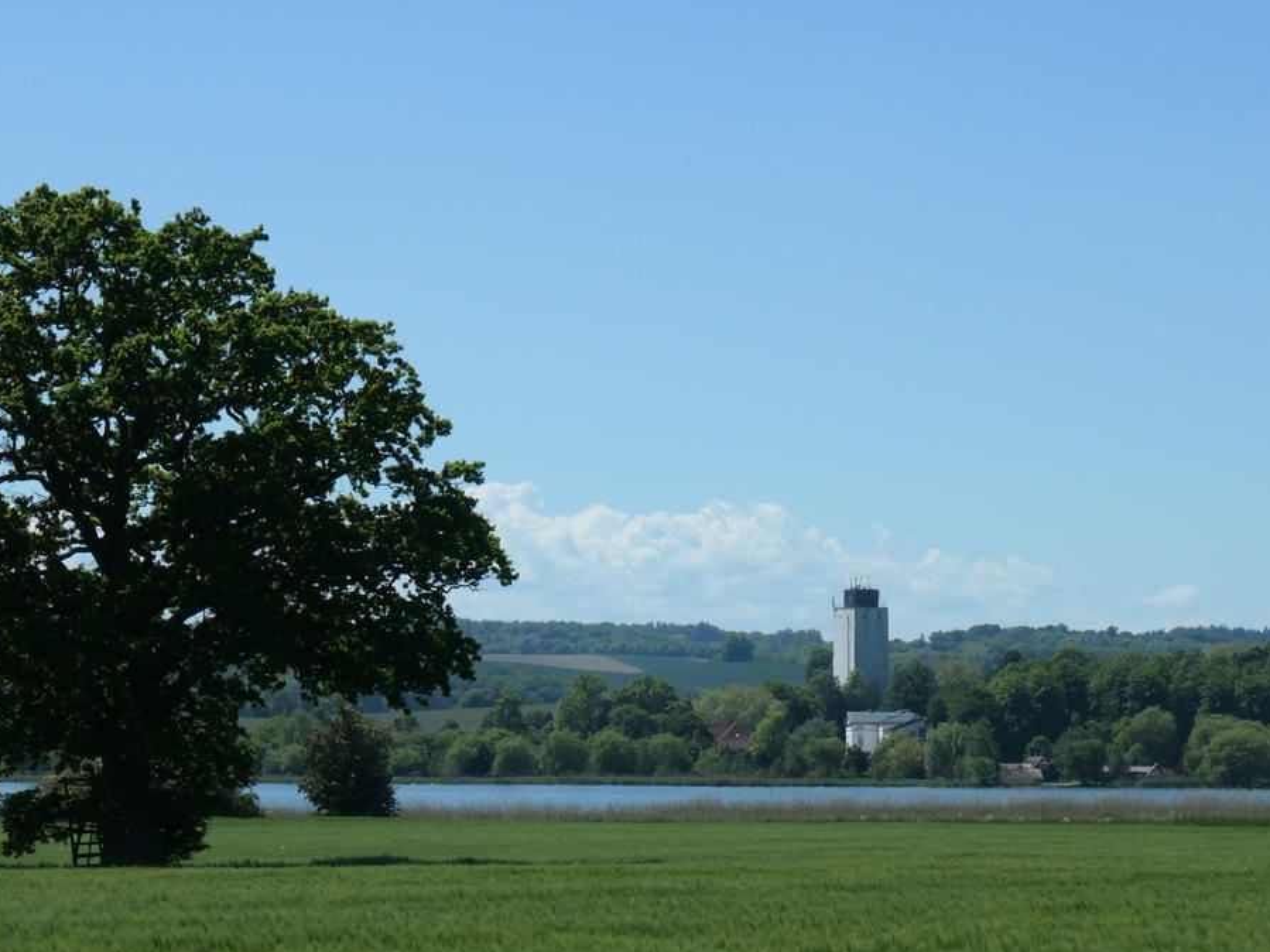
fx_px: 4769
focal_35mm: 130
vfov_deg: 11.4
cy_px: 568
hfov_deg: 15.2
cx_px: 688
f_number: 7.1
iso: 200
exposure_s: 1/1000
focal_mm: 29.5
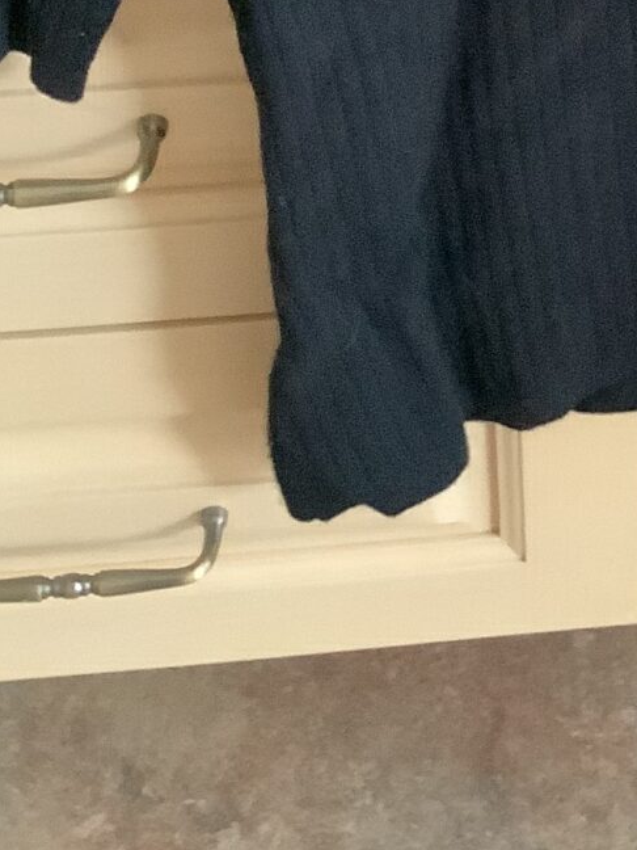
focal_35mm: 98
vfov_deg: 18.8
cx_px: 815
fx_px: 2405
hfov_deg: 14.5
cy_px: -197
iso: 640
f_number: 2.4
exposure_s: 1/24
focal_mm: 3.3
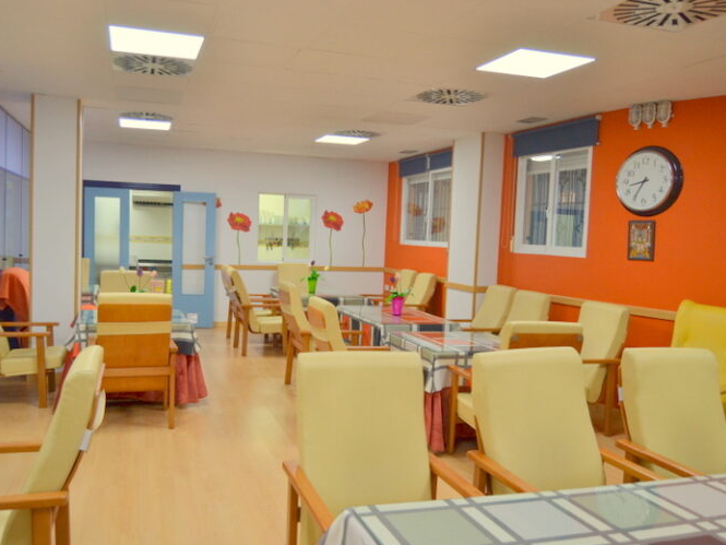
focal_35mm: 30
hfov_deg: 59.9
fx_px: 629
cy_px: 277
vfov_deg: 46.8
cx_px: 336
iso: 400
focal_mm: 18
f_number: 4.5
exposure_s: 1/80
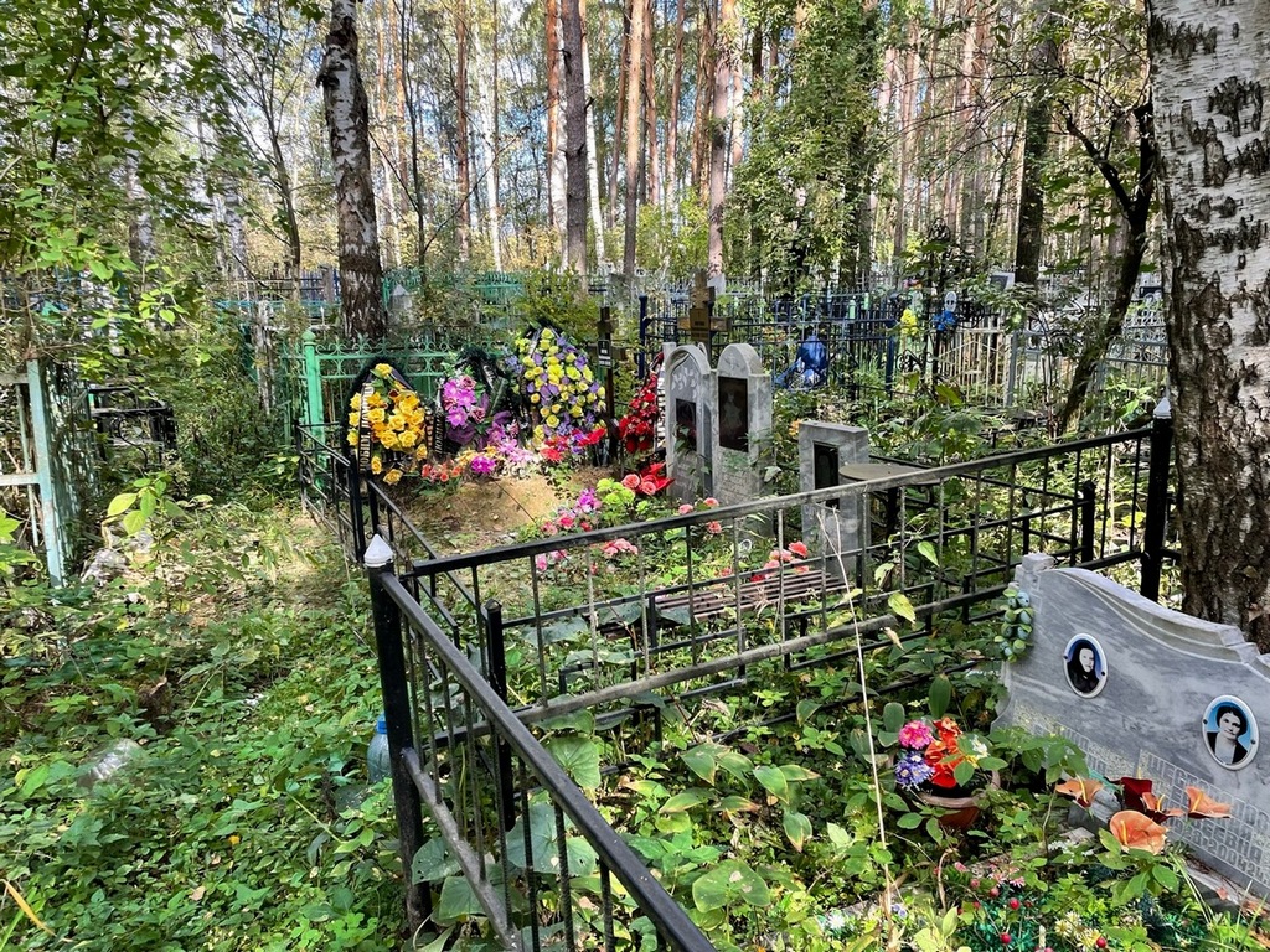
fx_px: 954
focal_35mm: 26
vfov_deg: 53.1
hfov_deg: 67.3
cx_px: 635
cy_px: 476
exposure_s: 1/191
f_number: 1.6
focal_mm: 4.2
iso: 32
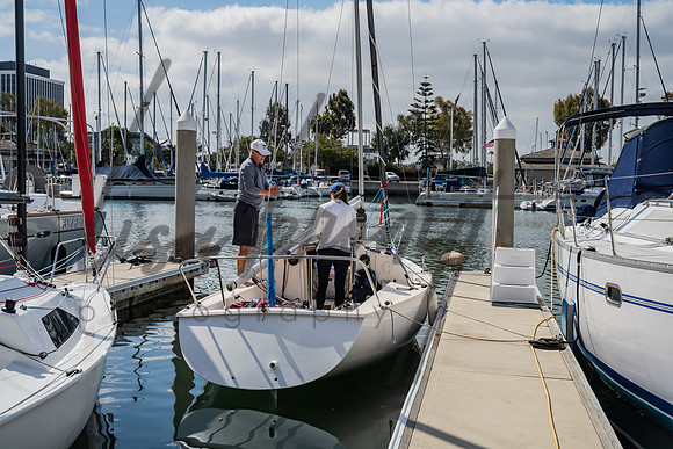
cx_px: 336
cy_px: 224
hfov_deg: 45.4
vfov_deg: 31.2
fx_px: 804
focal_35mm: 43
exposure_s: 1/800
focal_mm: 43
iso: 640
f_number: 13
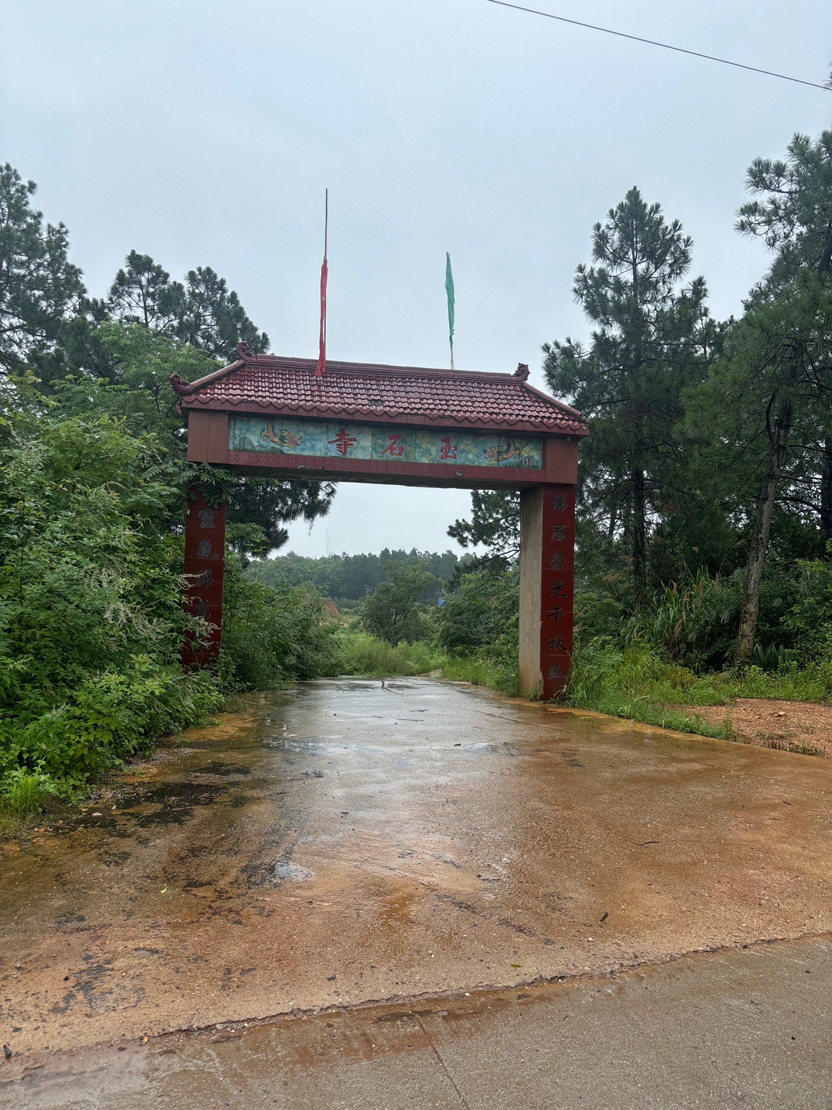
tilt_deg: +1.6
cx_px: 416
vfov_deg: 67.3
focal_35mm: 26
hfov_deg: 53.1
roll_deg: -2.2
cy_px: 555
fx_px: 833
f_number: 1.6
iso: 50
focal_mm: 5.96
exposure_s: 1/1418
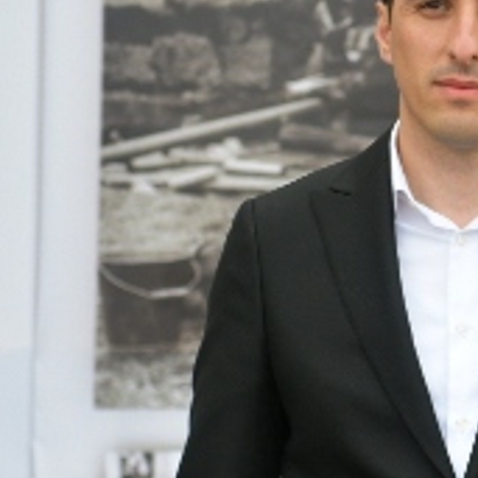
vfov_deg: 6.3
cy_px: 287
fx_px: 4343
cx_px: 475
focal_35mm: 278
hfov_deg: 6.3
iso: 250
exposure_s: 1/800
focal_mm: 70
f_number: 4
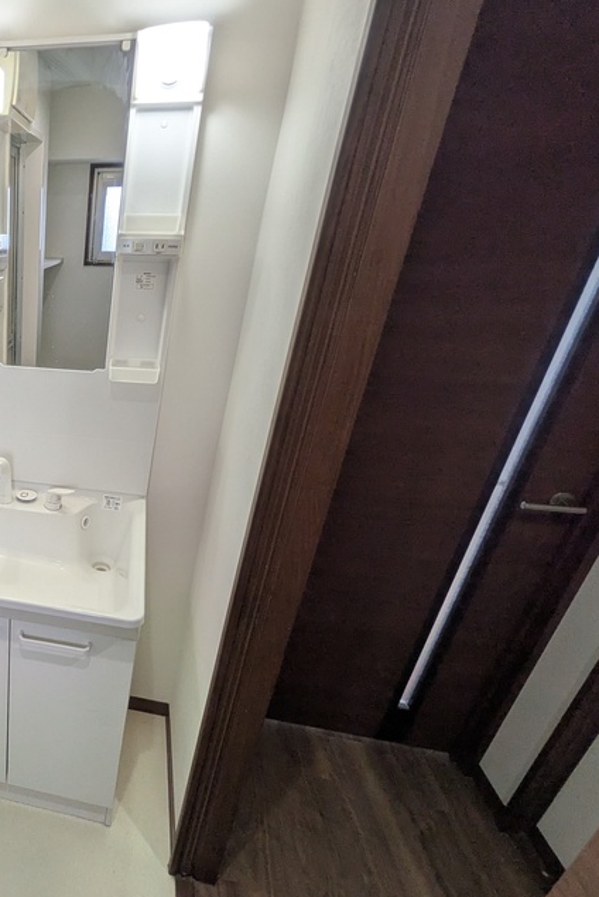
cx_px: -7
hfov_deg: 47.1
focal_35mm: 22
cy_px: 476
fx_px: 548
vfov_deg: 78.5
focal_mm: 1.83
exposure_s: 1/120
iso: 102
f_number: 2.2
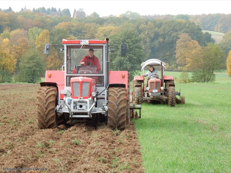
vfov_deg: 10.7
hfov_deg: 14.2
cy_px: 86
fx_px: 928
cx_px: 116
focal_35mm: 139
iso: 125
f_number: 6
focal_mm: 24.7
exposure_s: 1/60
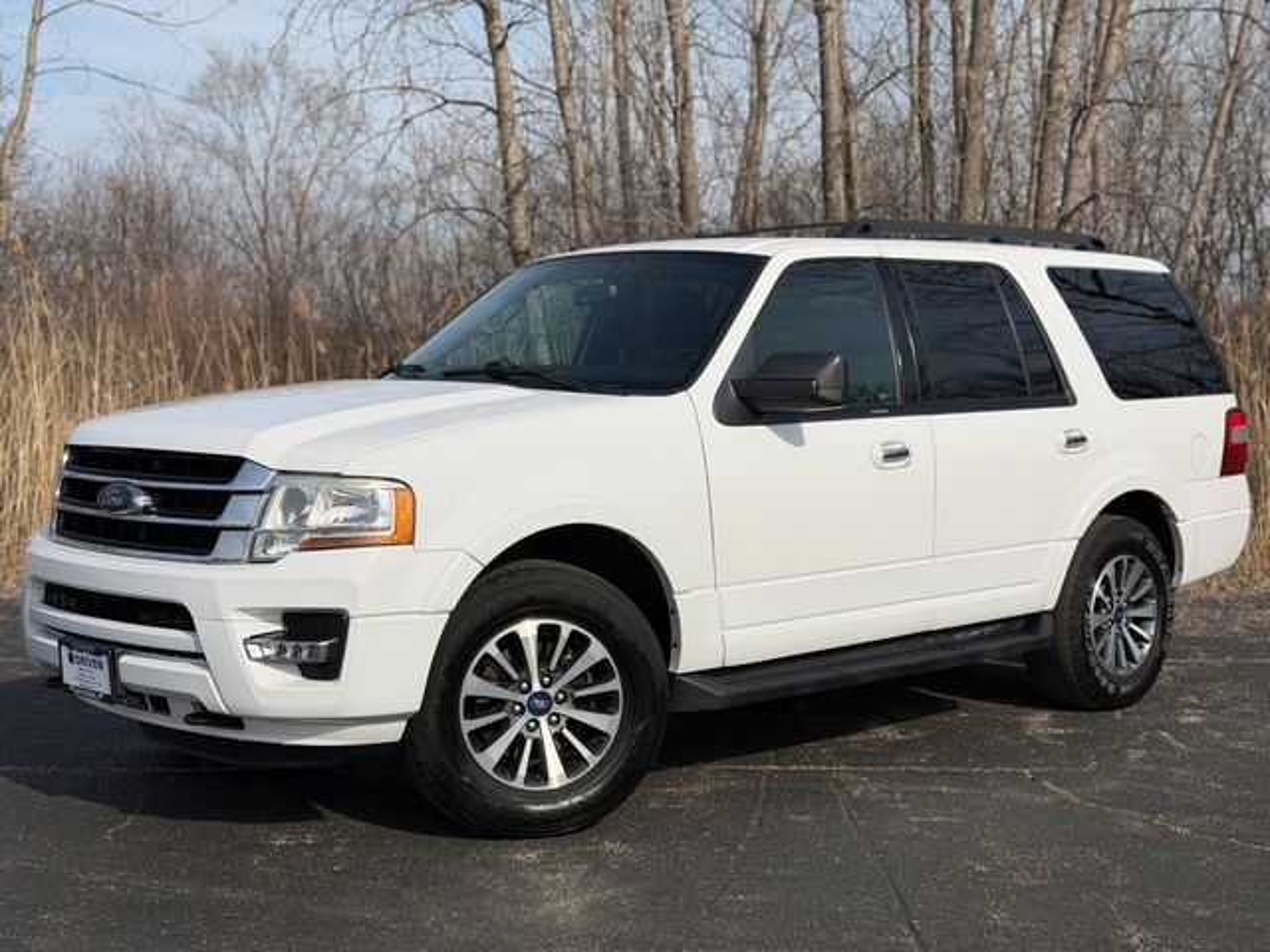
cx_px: 635
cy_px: 476
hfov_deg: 39.7
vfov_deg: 30.3
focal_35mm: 48
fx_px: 1761
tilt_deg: -4.2
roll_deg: +0.6
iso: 80
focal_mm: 6.76
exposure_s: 1/9901
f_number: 1.78
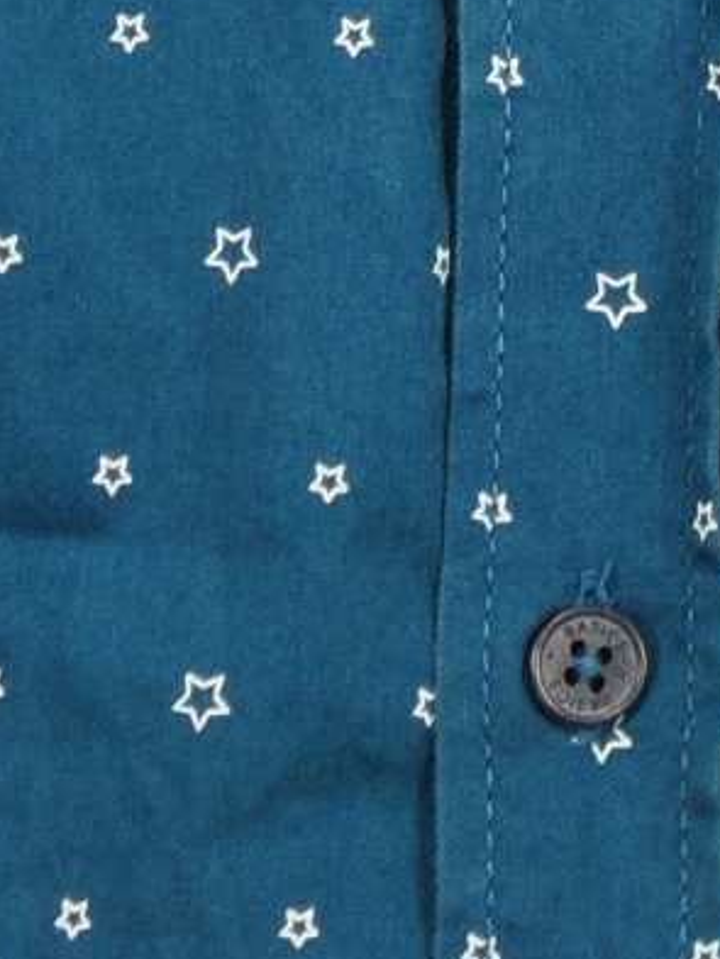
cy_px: -2094
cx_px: 732
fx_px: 12528
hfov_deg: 3.3
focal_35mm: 452
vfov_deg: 4.2
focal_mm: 48
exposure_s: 1/161
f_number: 6.3
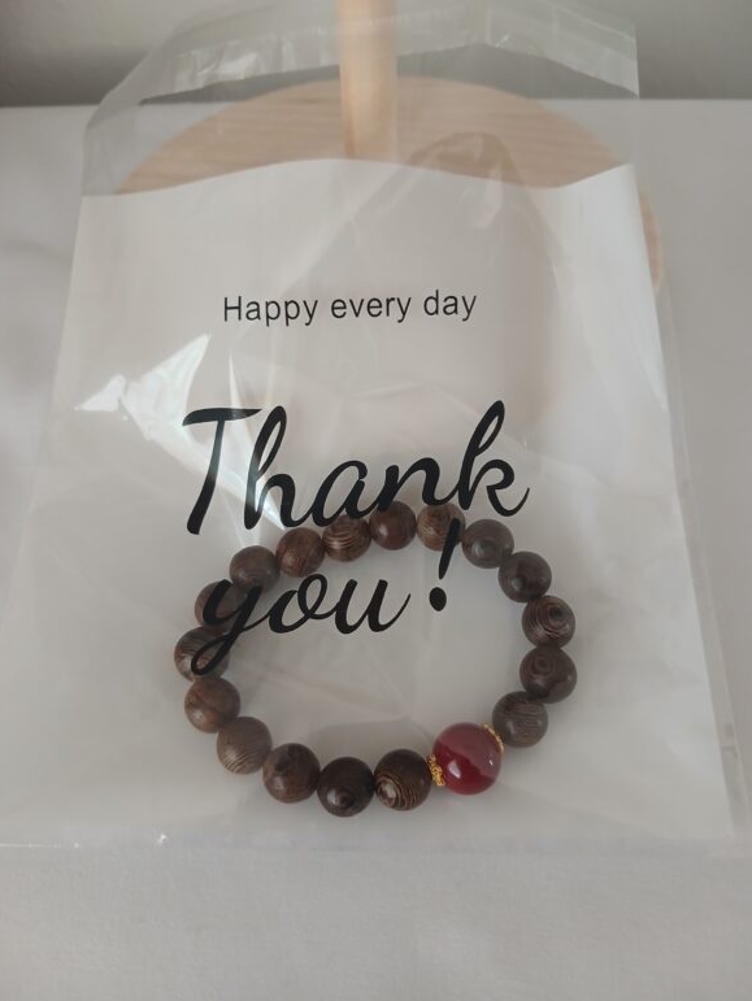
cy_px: 495
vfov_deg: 63.4
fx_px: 810
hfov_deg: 49.8
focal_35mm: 28
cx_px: 365
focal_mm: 3.98
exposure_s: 1/33.3
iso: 200
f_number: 1.8
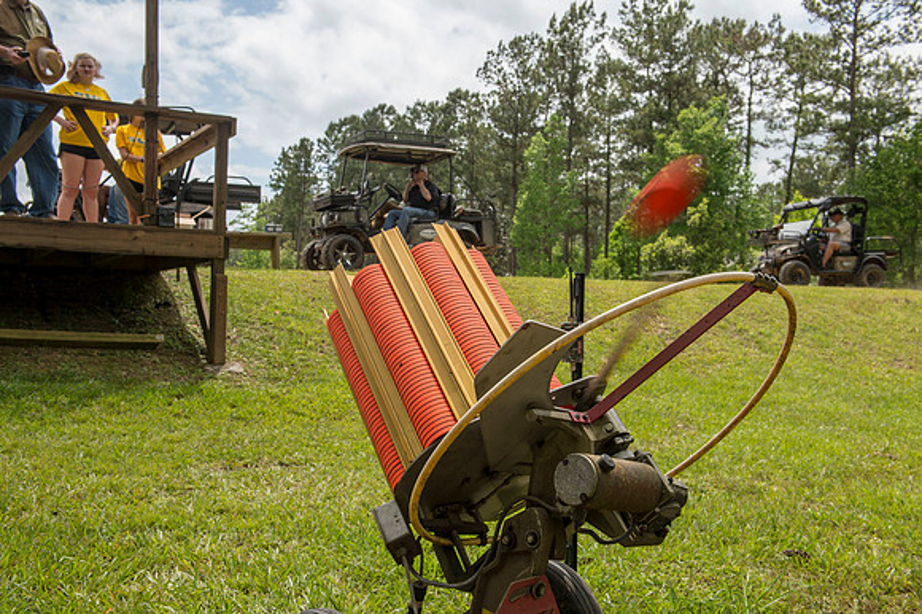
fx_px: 921
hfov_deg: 53.2
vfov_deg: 36.8
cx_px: 461
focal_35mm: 36
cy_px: 307
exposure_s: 1/250
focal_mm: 36
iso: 160
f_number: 9
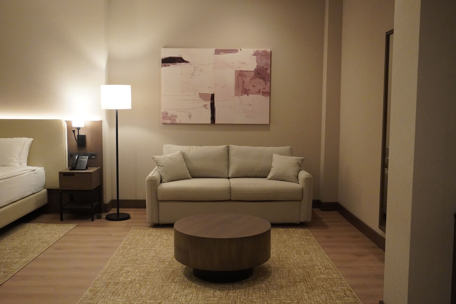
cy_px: 152
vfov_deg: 36.9
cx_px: 228
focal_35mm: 36
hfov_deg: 53.1
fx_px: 456
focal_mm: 24
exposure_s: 1/160
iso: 4000
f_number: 4.5
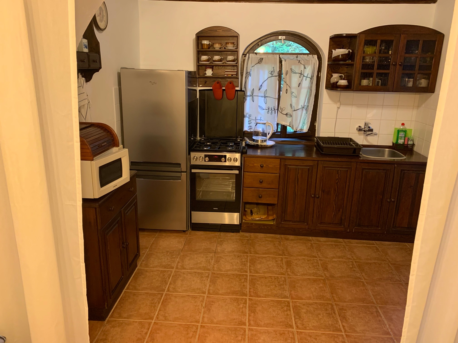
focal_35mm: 26
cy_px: 172
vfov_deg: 53.1
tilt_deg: -14.3
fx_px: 344
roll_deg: -2.1
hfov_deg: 67.3
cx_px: 229
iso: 320
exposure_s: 1/50
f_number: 1.8
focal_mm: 4.25
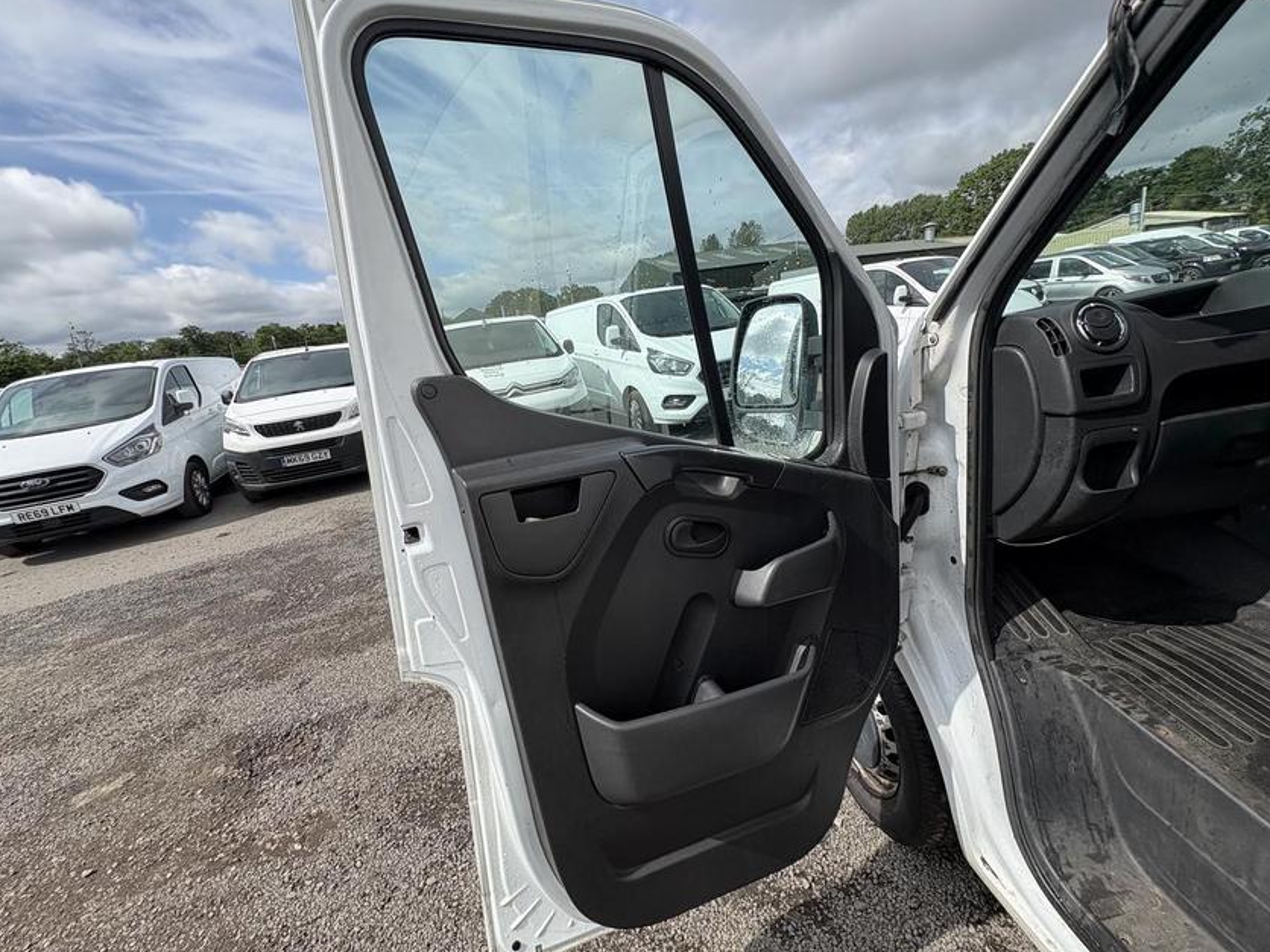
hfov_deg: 98.1
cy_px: 452
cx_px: 603
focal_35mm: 15
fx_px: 550
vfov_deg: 81.7
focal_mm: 2.22
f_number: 2.2
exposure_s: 1/1236
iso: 50
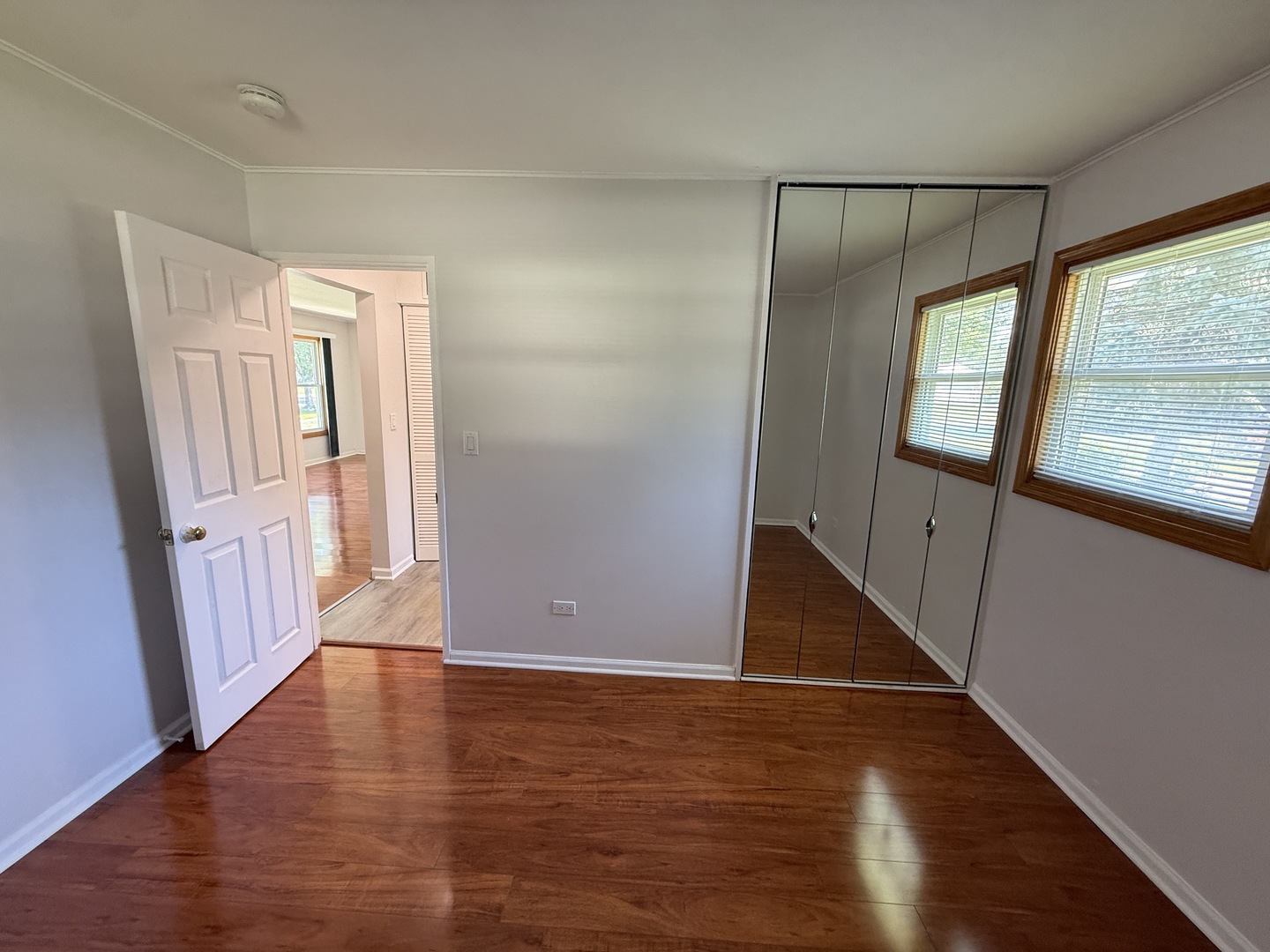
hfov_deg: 102.1
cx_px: 635
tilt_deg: -9.8
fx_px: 514
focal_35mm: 14
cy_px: 476
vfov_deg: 85.7
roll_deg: -1.5
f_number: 2.2
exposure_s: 1/60
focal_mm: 2.22
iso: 250
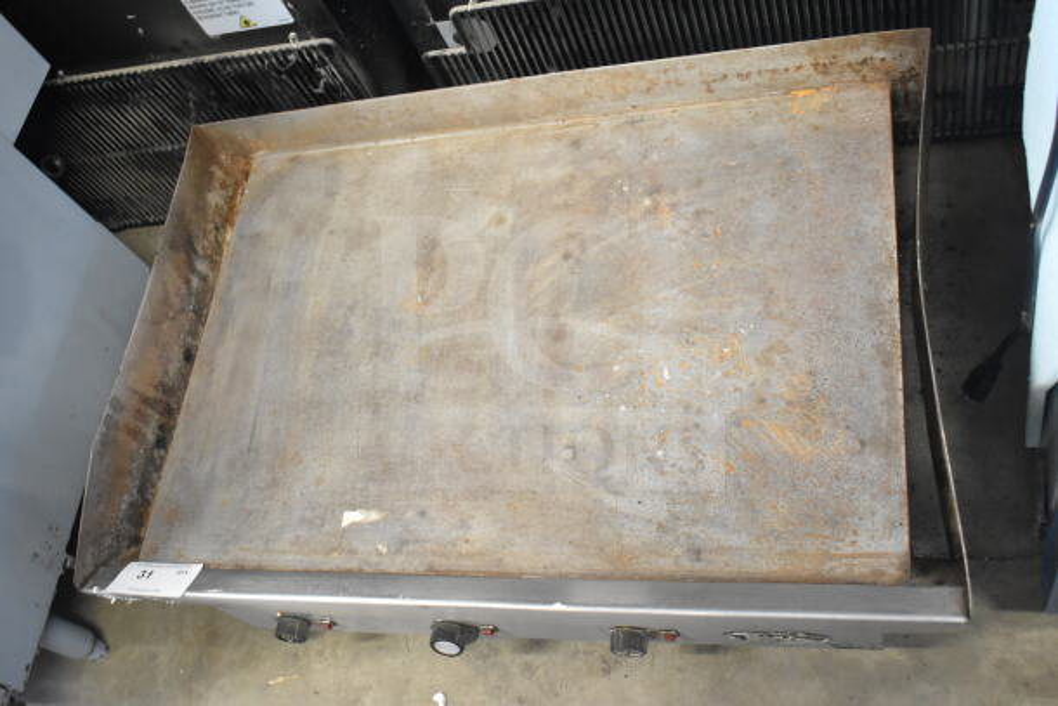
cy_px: 353
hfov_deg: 53.1
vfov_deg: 36.9
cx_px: 529
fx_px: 1058
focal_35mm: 36
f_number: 4
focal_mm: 24
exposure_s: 1/40
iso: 3200
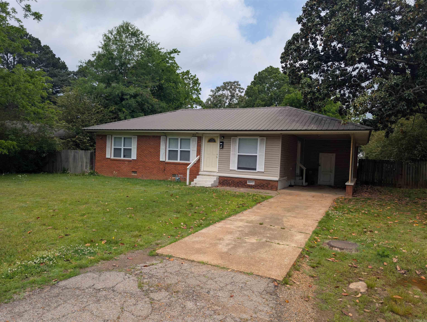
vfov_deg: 56.9
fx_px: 296
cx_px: 214
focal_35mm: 24
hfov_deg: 71.5
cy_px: 161
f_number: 1.68
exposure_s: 1/1634
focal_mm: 6.9
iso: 23
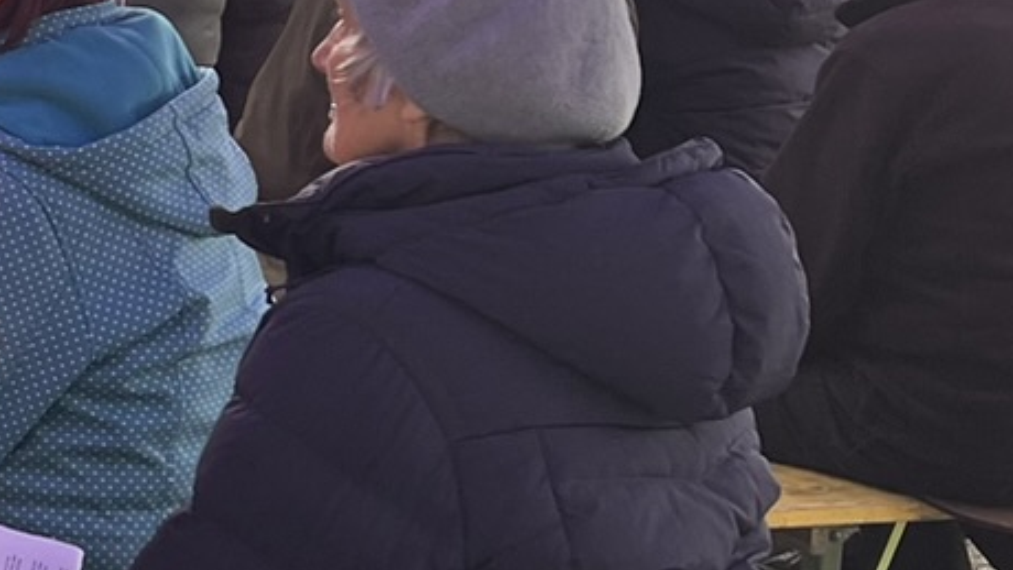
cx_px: -804
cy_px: 112
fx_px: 3385
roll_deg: +1.7
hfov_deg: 14.9
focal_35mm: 126
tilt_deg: -9.2
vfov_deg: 9.6
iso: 32
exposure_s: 1/134
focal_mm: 5.7
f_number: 1.5
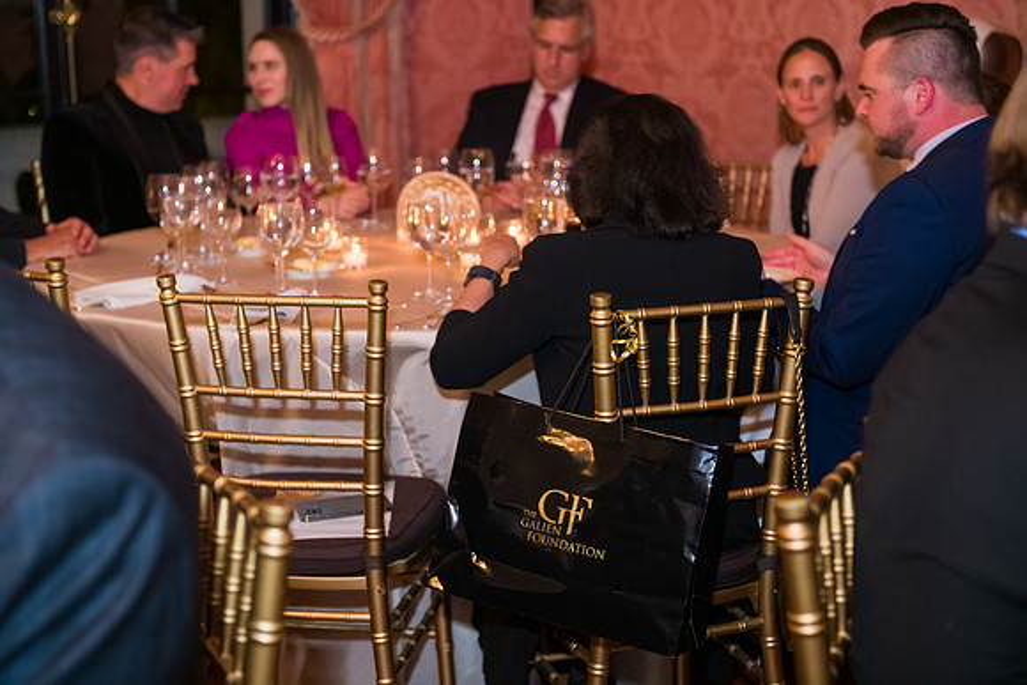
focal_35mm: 56
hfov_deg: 35.6
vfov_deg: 24.2
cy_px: 342
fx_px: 1598
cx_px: 514
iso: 3200
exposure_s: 1/100
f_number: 3.2
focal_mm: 56
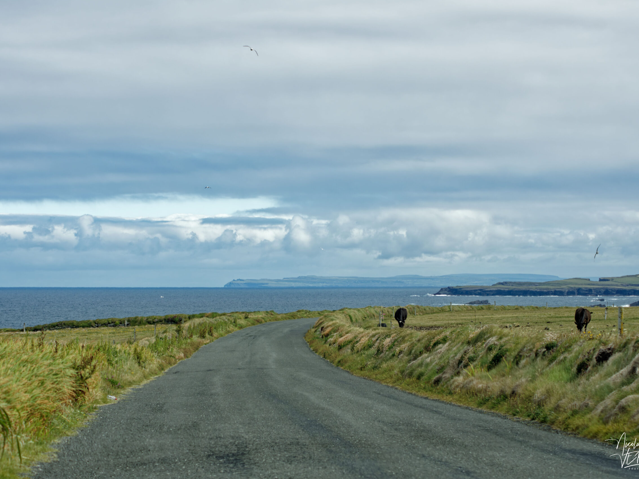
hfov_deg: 17.3
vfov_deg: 13.0
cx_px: 320
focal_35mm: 114
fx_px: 2104
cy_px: 239
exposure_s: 1/1000
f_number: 8
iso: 320
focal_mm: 70
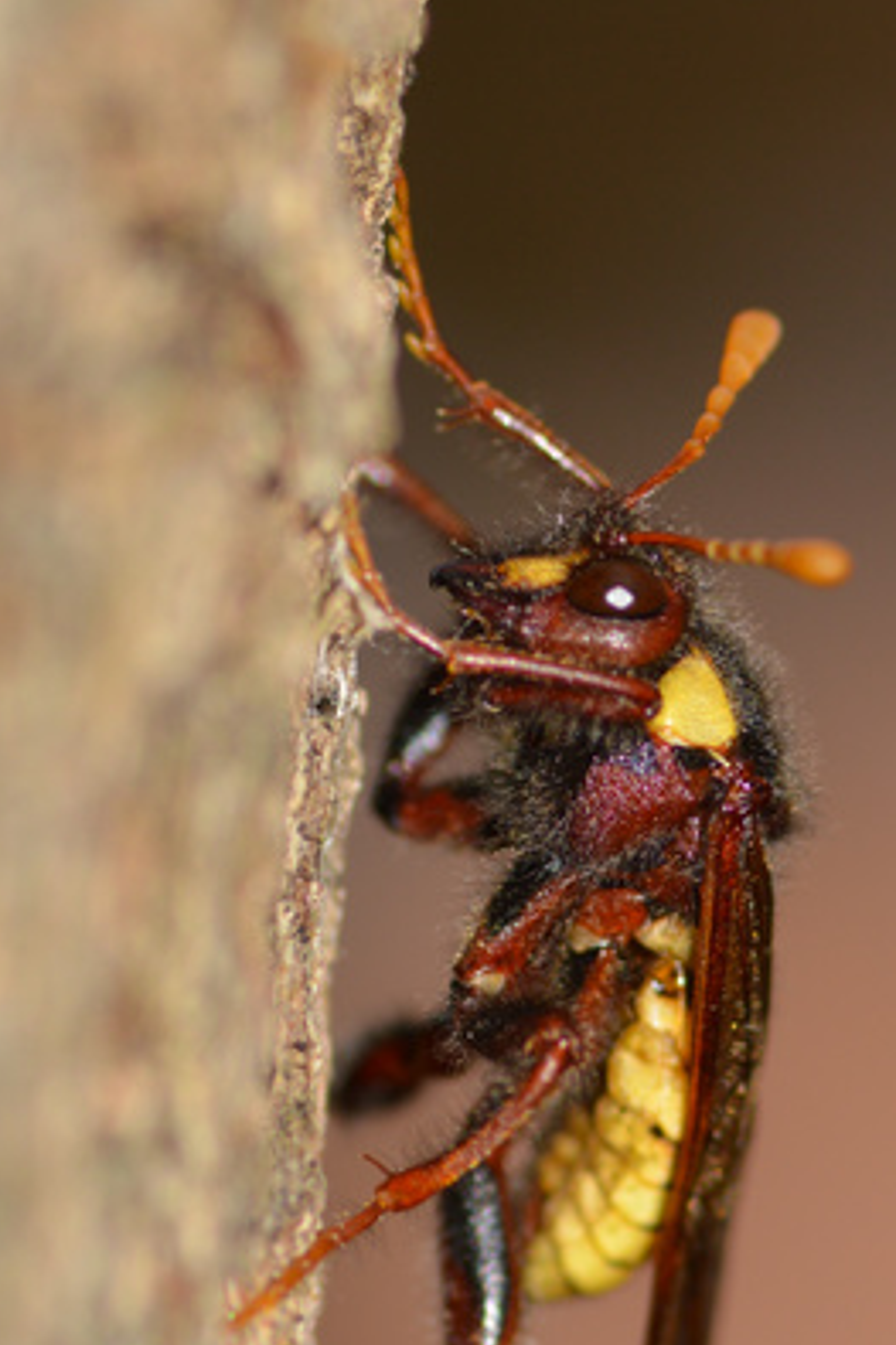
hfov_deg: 5.6
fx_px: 9079
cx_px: 562
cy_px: 950
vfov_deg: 8.5
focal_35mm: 243
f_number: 9
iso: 100
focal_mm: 100
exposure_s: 1/200
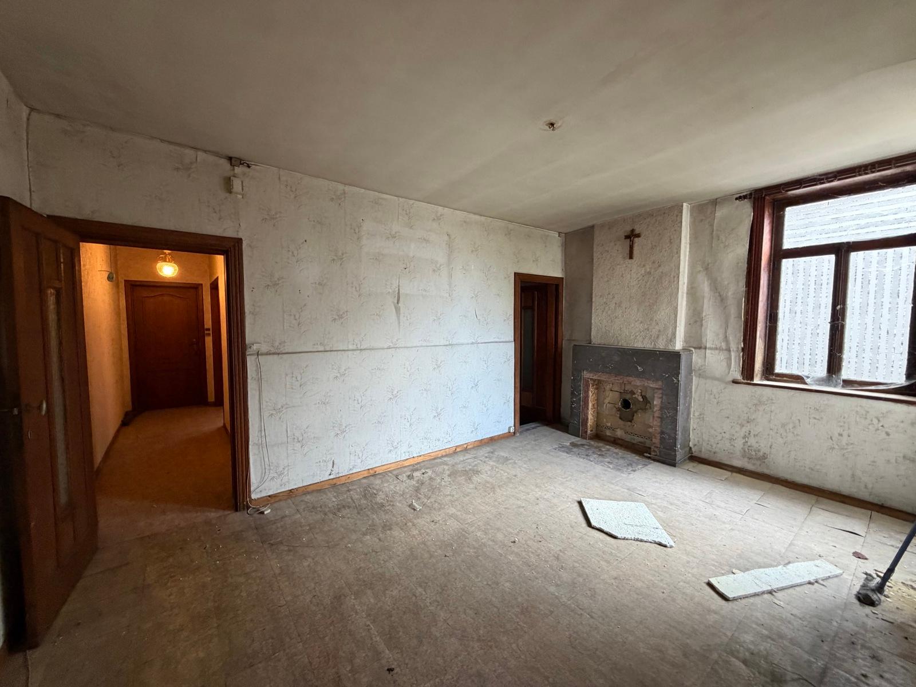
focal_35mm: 14
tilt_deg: -4.2
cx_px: 458
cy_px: 344
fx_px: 370
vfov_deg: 85.7
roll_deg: -0.4
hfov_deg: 102.1
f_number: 2.2
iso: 320
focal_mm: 2.22
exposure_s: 1/50
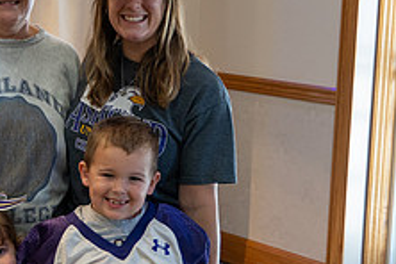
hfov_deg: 20.9
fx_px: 1034
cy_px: 94
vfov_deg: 14.5
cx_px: -9
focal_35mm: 94
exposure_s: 1/80
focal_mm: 24
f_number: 2.8
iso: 1000
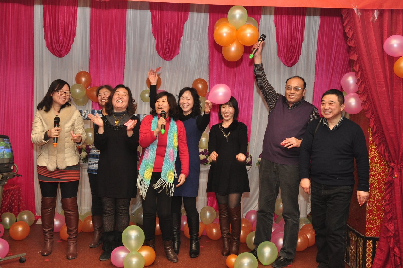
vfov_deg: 36.8
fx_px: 402
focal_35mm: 36
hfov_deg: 53.2
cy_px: 134
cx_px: 202
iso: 800
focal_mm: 24
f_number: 6.3
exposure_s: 1/60
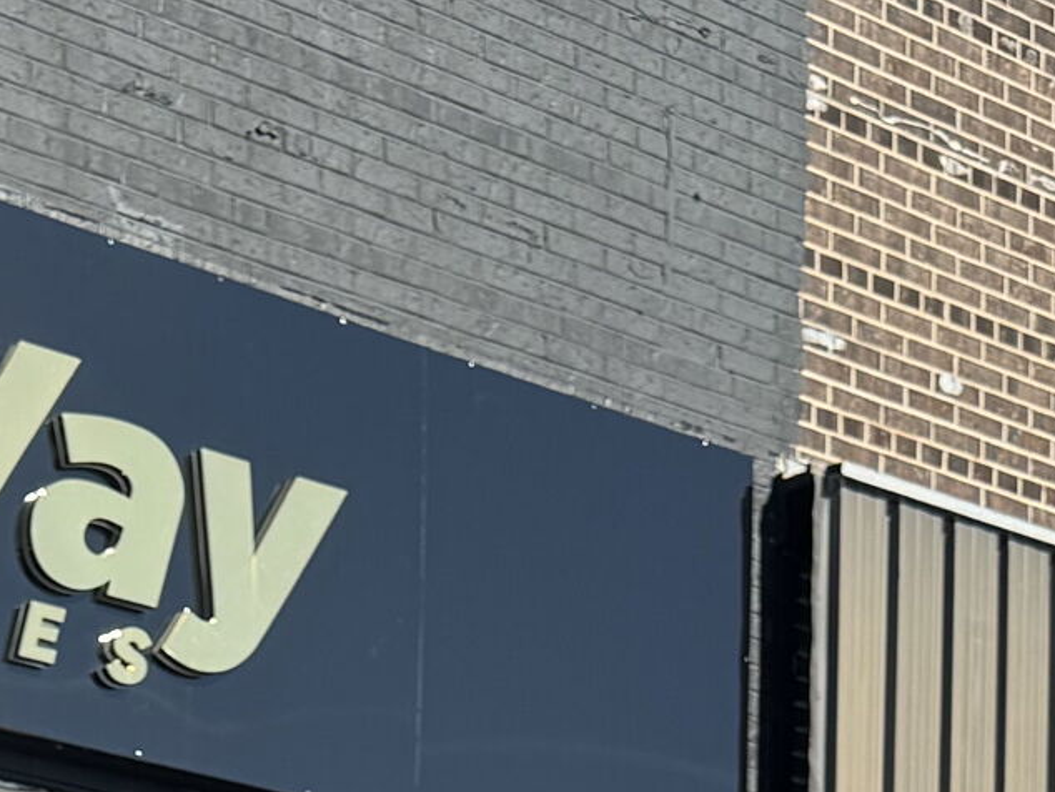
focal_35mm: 109
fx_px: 3323
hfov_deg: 17.8
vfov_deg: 12.2
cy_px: 1541
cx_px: 160
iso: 80
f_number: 1.78
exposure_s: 1/2604
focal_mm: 6.76
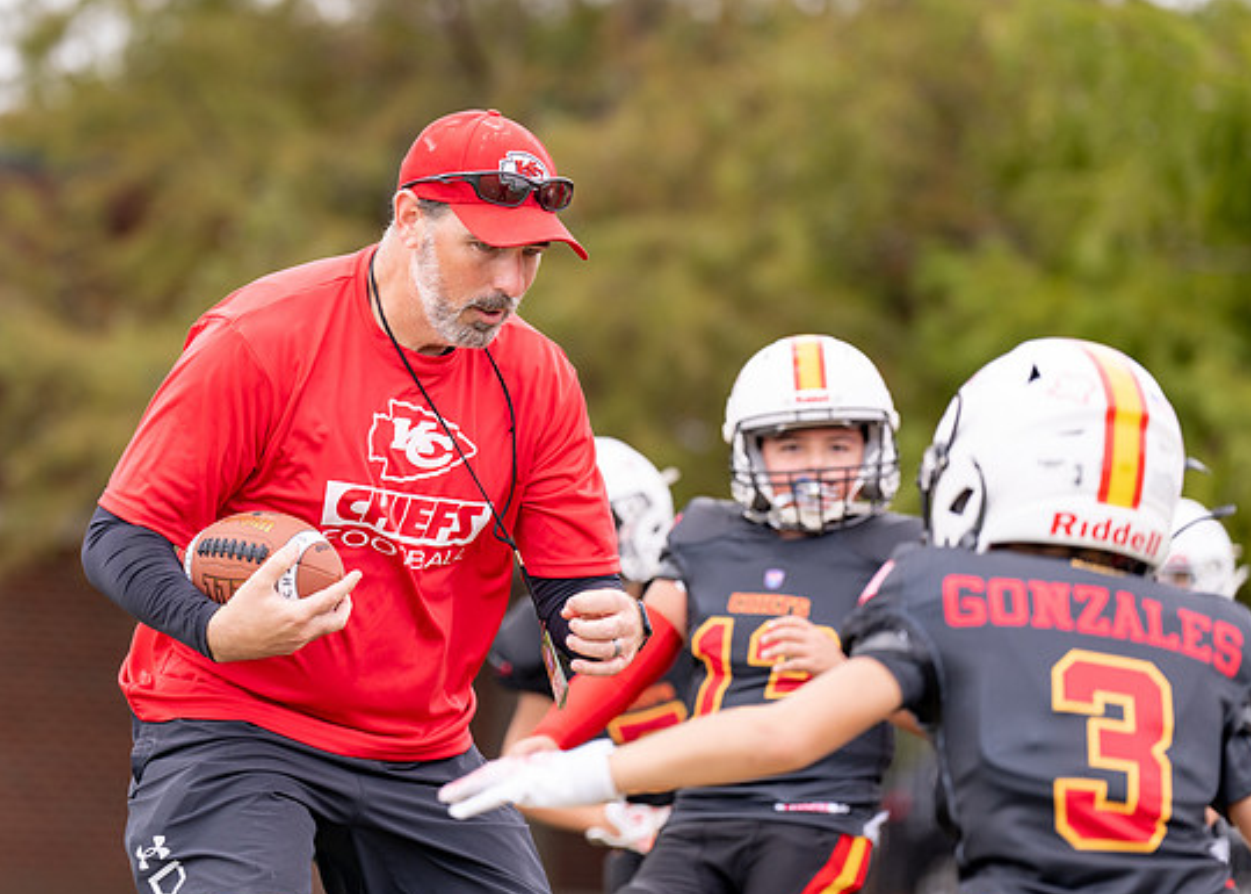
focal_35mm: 193
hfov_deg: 10.4
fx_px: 6857
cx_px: 511
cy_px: 380
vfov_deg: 7.5
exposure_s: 1/1000
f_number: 2.8
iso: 100
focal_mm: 141
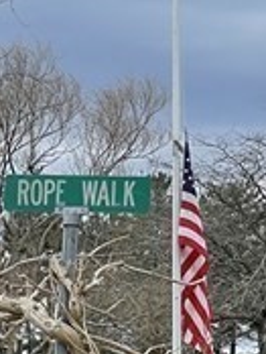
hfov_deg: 6.5
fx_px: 2341
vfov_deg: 8.5
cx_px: 177
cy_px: 513
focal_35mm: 229
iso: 25
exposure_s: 1/1229
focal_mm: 6
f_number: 2
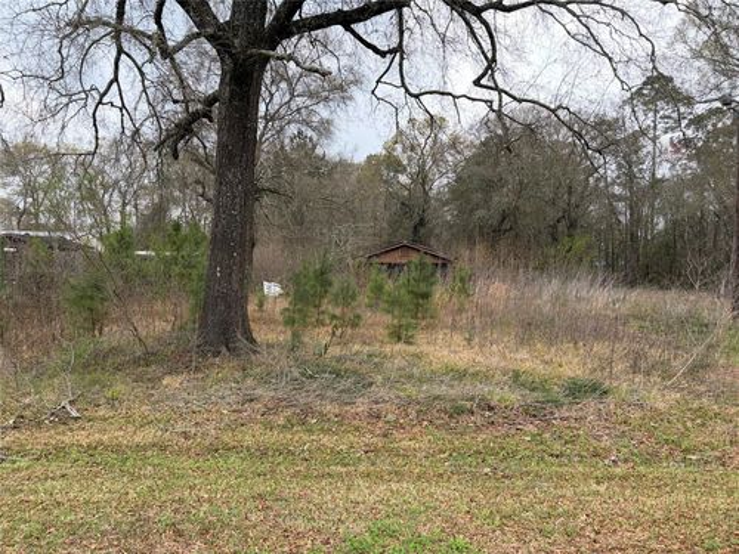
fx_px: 555
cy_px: 277
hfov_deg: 67.3
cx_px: 370
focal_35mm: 26
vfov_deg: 53.1
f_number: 1.6
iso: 50
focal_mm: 5.96
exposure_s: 1/987
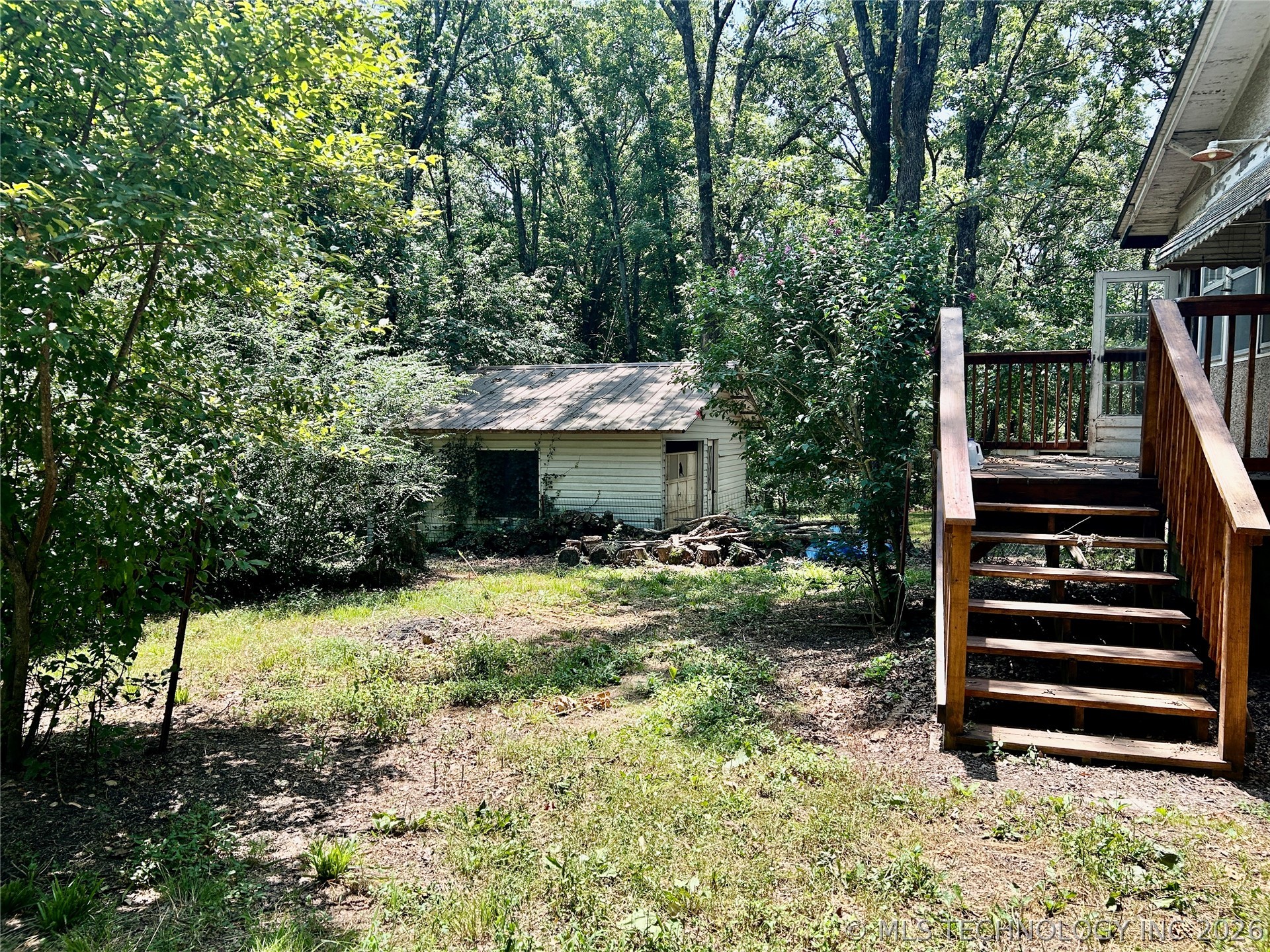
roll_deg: +0.2
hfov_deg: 67.3
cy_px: 476
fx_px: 954
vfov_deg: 53.1
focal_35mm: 26
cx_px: 635
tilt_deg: -1.5
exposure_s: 1/840
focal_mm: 5.7
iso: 50
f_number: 1.5
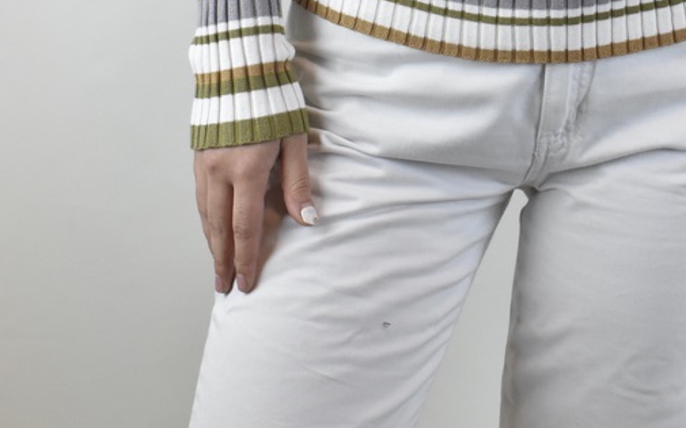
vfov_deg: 10.3
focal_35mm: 125
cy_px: -96
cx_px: 477
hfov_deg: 16.7
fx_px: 2336
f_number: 16
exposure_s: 1/80
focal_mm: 38
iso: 1600
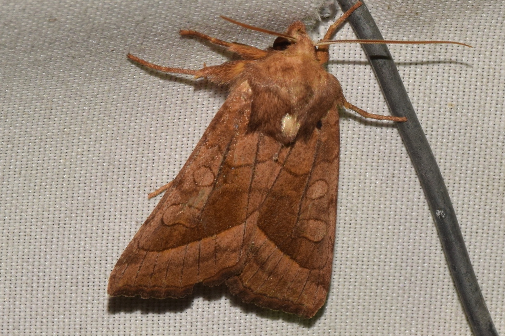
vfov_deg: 6.5
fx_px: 2946
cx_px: 252
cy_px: 168
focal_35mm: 210
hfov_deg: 9.8
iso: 500
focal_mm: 140
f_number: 14
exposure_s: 1/160
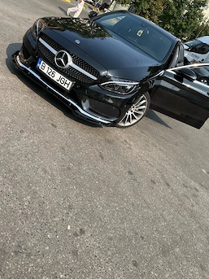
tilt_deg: -23.4
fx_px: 226
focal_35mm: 28
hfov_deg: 49.7
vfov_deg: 63.1
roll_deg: -30.6
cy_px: 117
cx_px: 102
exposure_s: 1/2028
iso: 80
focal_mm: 6.86
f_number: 1.78
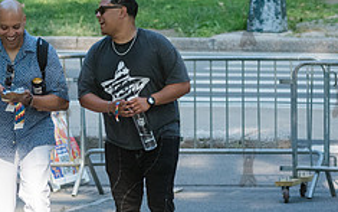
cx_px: 42
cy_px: 111
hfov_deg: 4.7
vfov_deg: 3.0
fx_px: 4091
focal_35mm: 444
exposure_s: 1/1250
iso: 2000
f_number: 4.5
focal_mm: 135
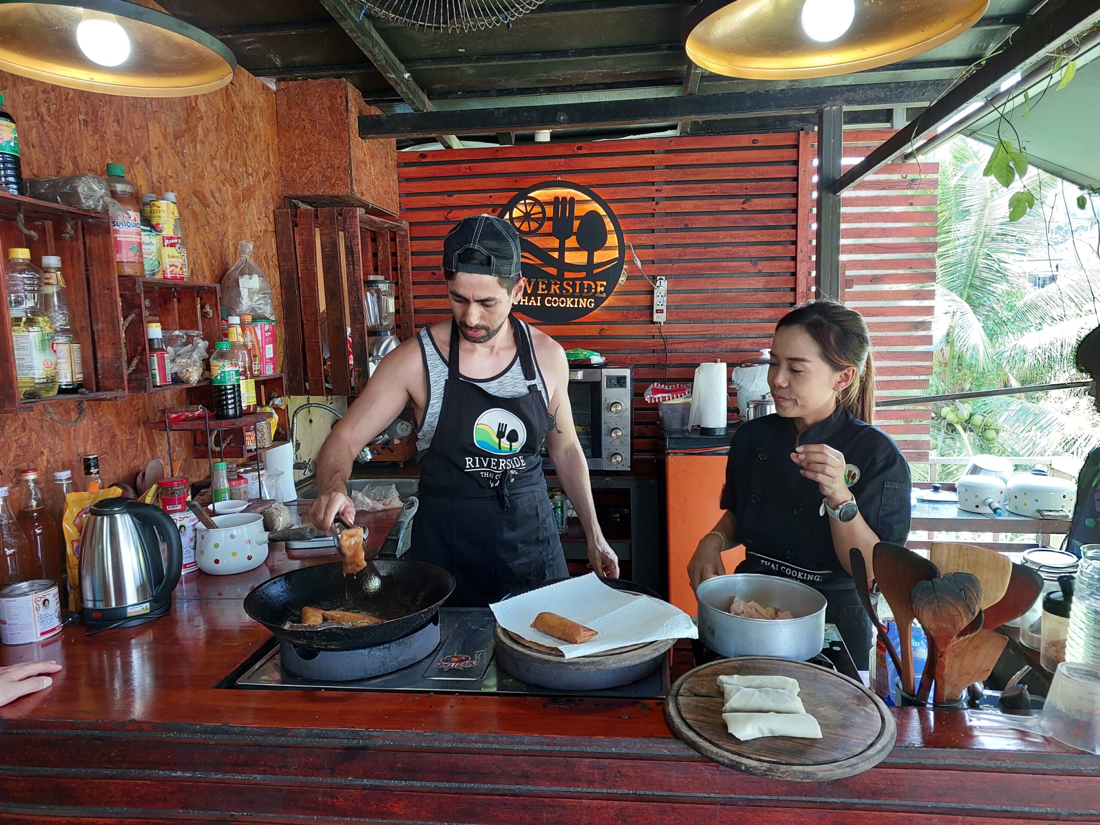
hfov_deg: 73.9
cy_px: 412
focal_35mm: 23
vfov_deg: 58.9
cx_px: 550
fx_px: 731
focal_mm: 5.06
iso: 125
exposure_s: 1/50
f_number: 1.8
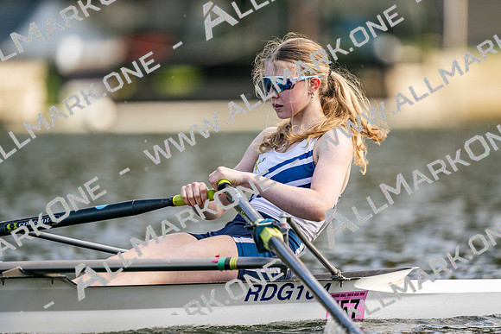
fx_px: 8352
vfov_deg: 2.3
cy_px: 167
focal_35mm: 600
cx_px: 250
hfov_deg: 3.4
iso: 500
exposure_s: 1/2500
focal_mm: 600
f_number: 4
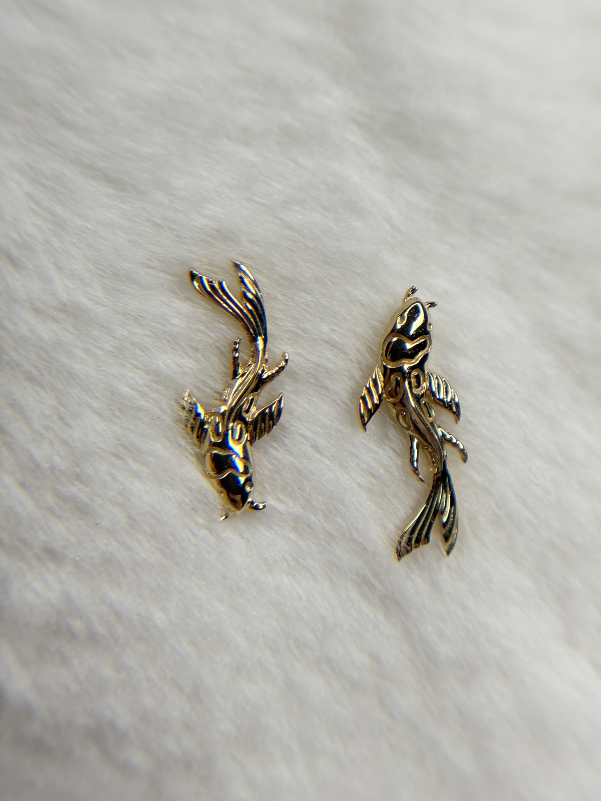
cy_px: 400
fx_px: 1204
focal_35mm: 52
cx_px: 300
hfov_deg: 28.0
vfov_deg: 36.8
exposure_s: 1/188
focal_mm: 5.96
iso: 40
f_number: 1.6
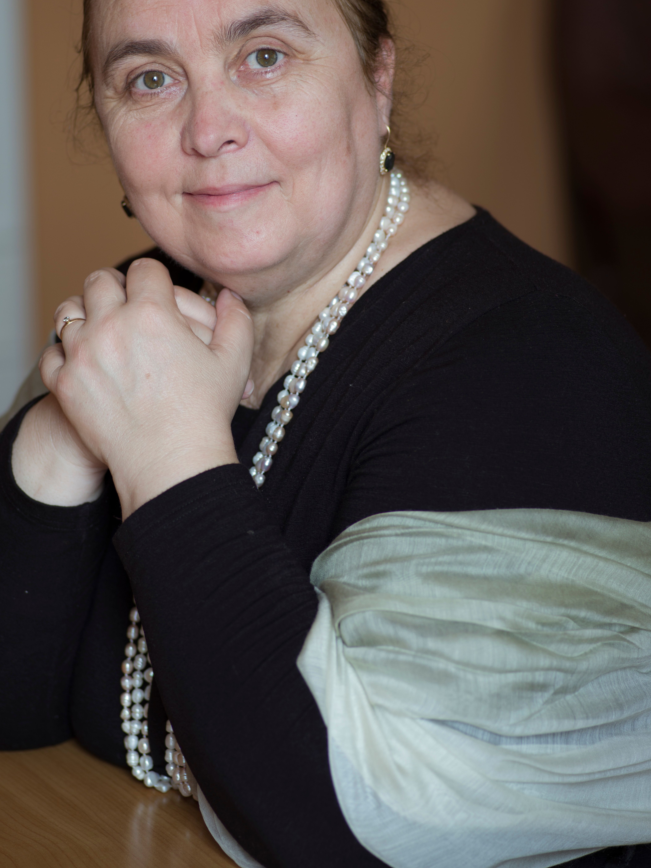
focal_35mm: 126
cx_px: 288
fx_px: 3159
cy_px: 342
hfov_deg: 11.8
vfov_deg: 15.6
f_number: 3.2
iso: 200
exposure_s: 1/100
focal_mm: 100
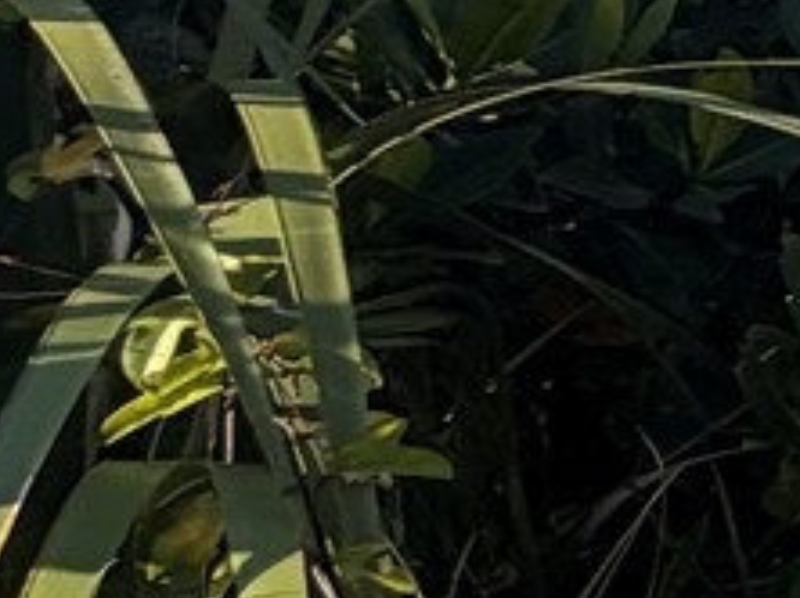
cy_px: -90
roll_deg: -2.8
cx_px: 2717
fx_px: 2332
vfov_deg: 14.2
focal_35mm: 101
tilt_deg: +3.0
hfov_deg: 9.9
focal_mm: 2.22
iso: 40
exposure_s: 1/709
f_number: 2.2
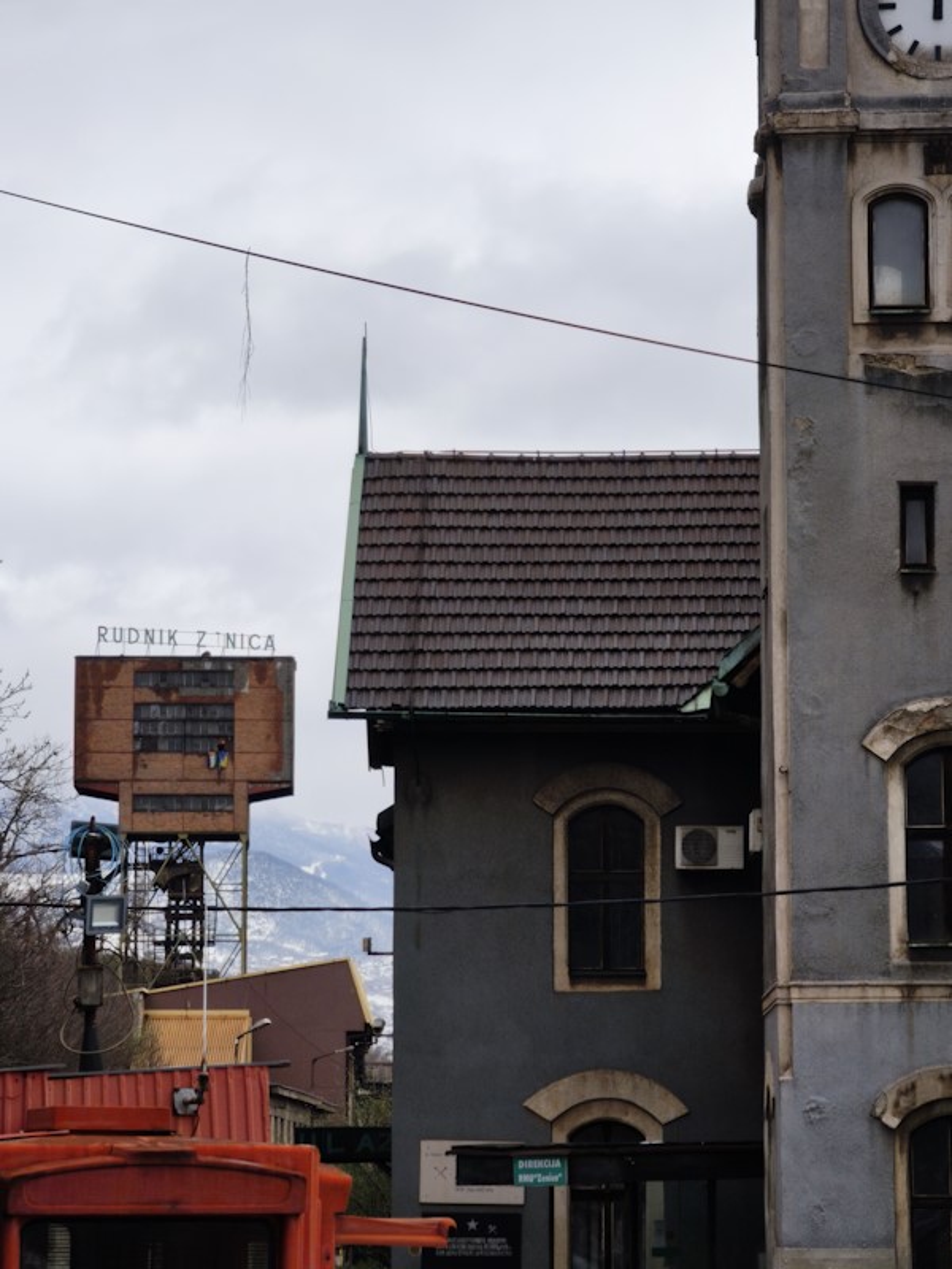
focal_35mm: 120
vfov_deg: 16.4
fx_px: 4400
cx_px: 476
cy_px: 634
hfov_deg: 12.3
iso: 50
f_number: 2
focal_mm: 8.8
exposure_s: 1/150
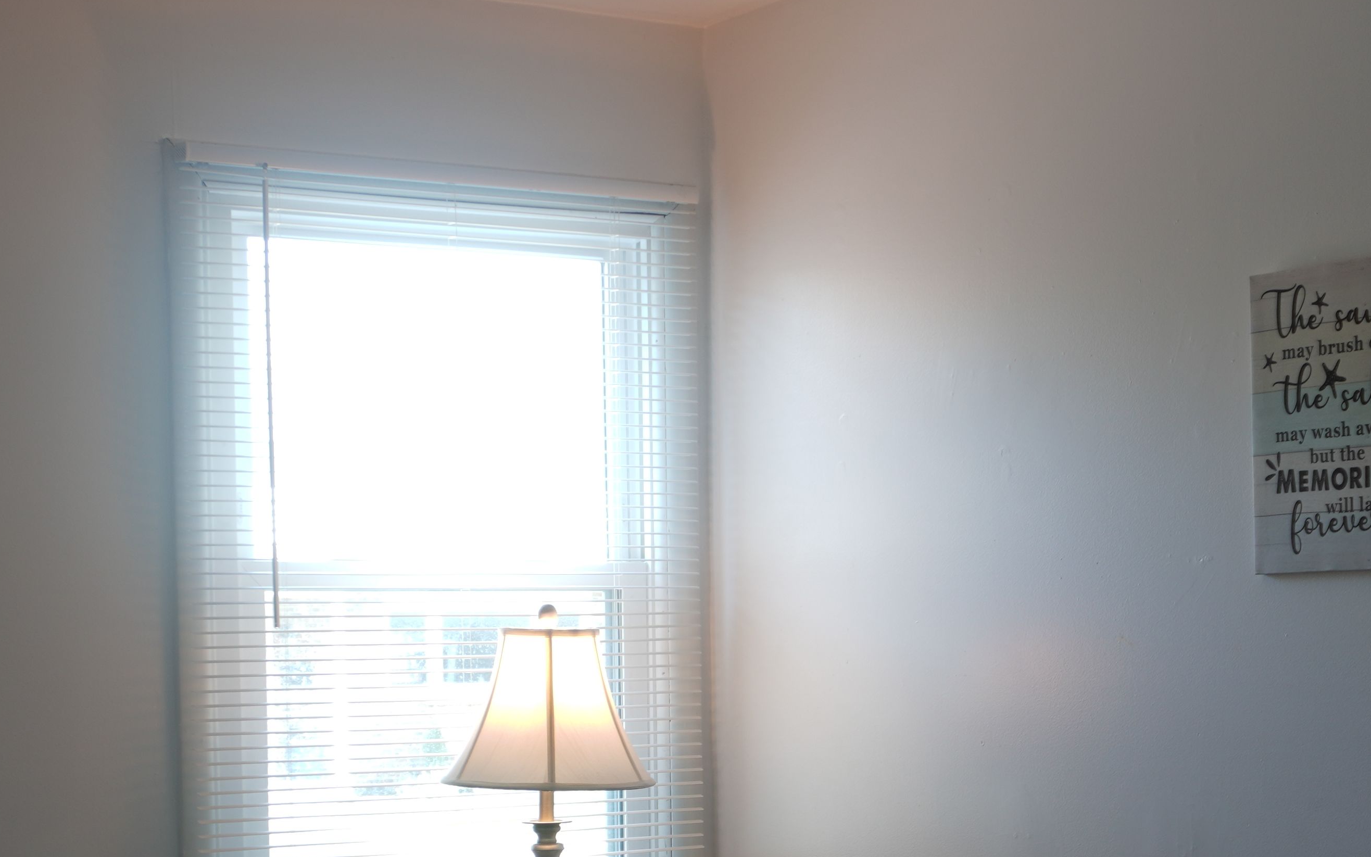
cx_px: 705
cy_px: 860
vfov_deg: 17.4
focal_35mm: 73
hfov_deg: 28.2
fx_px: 2734
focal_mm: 21
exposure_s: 1/13
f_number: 4
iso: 64
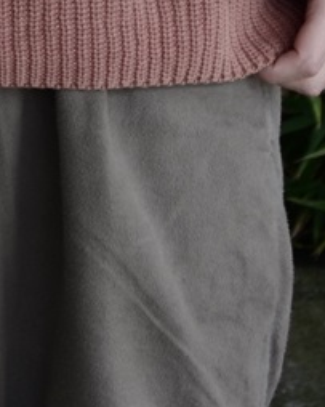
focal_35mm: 1043
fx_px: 12545
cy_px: -25
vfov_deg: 1.9
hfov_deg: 1.5
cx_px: -109
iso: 250
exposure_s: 1/200
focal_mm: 125
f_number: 6.3
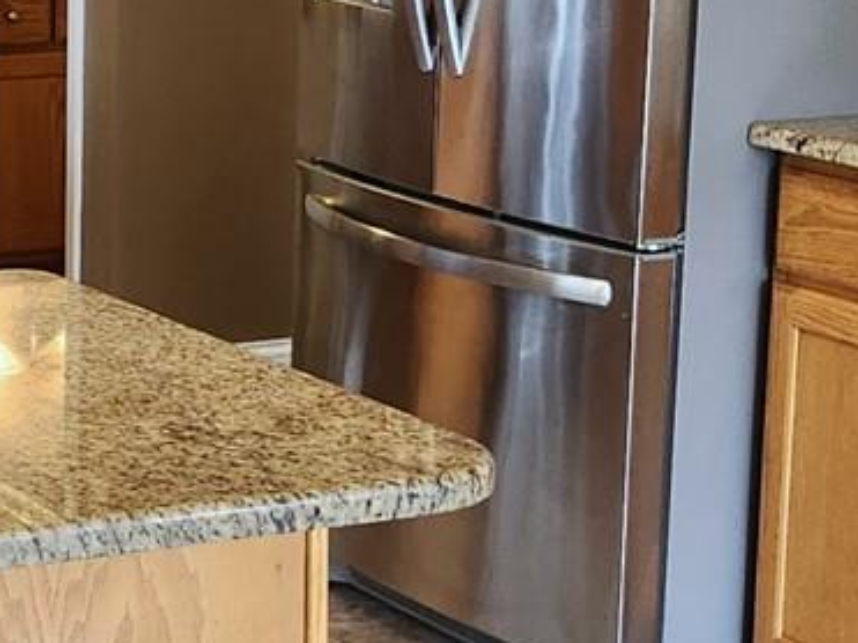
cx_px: 86
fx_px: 3147
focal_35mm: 127
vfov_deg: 11.7
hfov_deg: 15.3
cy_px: 250
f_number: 1.8
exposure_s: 1/120
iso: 200
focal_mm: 5.4
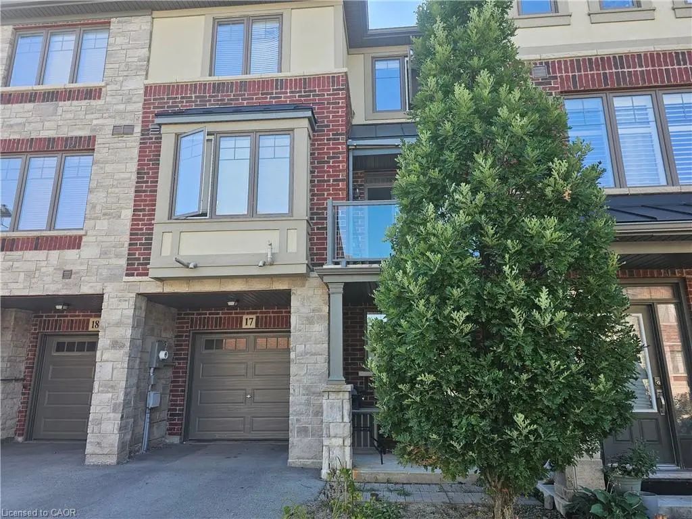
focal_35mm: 23
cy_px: 260
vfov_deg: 58.9
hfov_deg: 73.9
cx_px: 346
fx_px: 460
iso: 32
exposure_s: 1/180
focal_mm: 6.3
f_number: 1.7
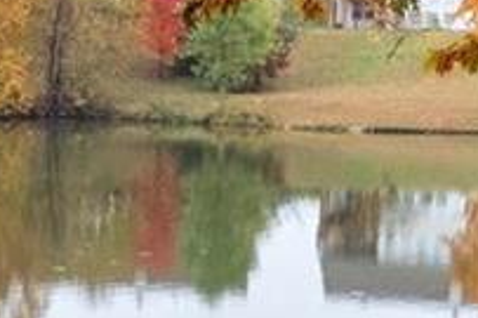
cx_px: -224
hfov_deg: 15.1
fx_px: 1672
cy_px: 165
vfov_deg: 10.9
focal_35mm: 126
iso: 400
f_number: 10
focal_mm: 8
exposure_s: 1/50
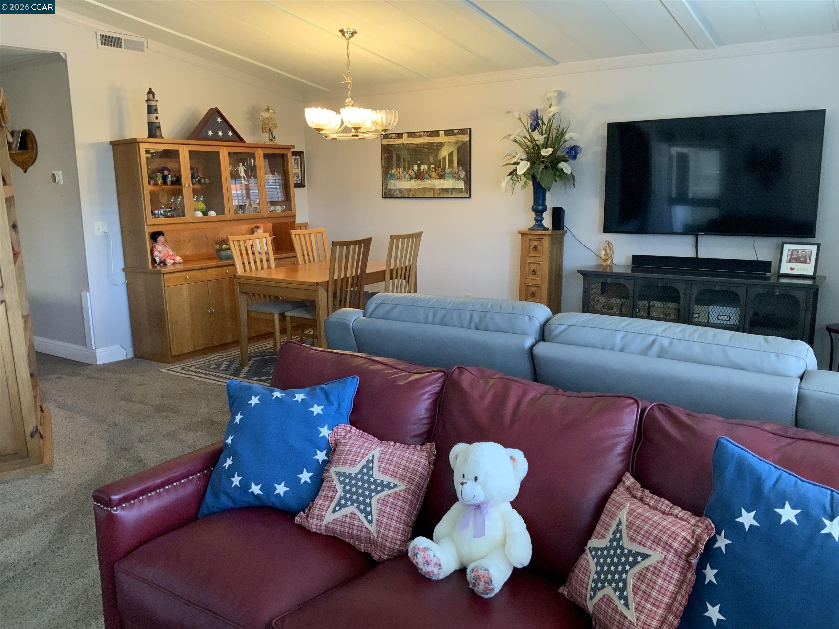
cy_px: 314
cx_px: 420
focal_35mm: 29
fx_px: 703
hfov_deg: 61.7
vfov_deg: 48.2
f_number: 1.8
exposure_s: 1/60
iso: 160
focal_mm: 3
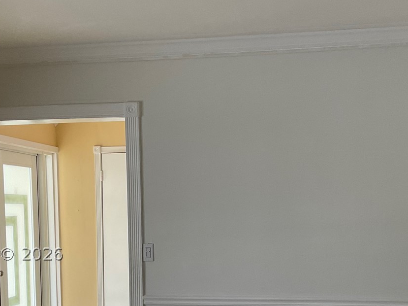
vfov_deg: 25.5
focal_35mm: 56
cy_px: 254
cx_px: 214
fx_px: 660
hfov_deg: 34.4
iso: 50
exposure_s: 1/122
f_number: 1.8
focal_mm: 3
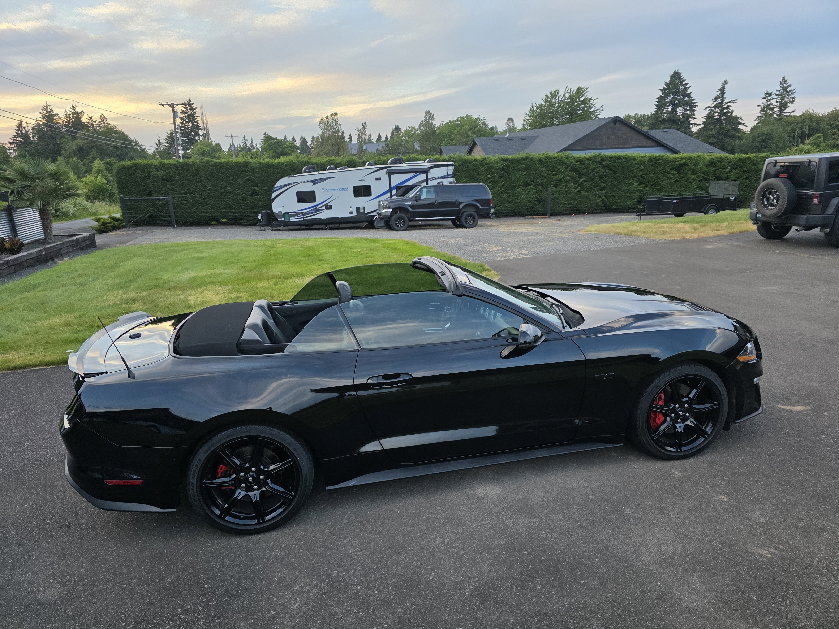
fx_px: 557
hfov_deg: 73.9
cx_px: 420
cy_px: 314
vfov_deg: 58.9
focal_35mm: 23
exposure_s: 1/180
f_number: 1.7
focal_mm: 6.3
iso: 160
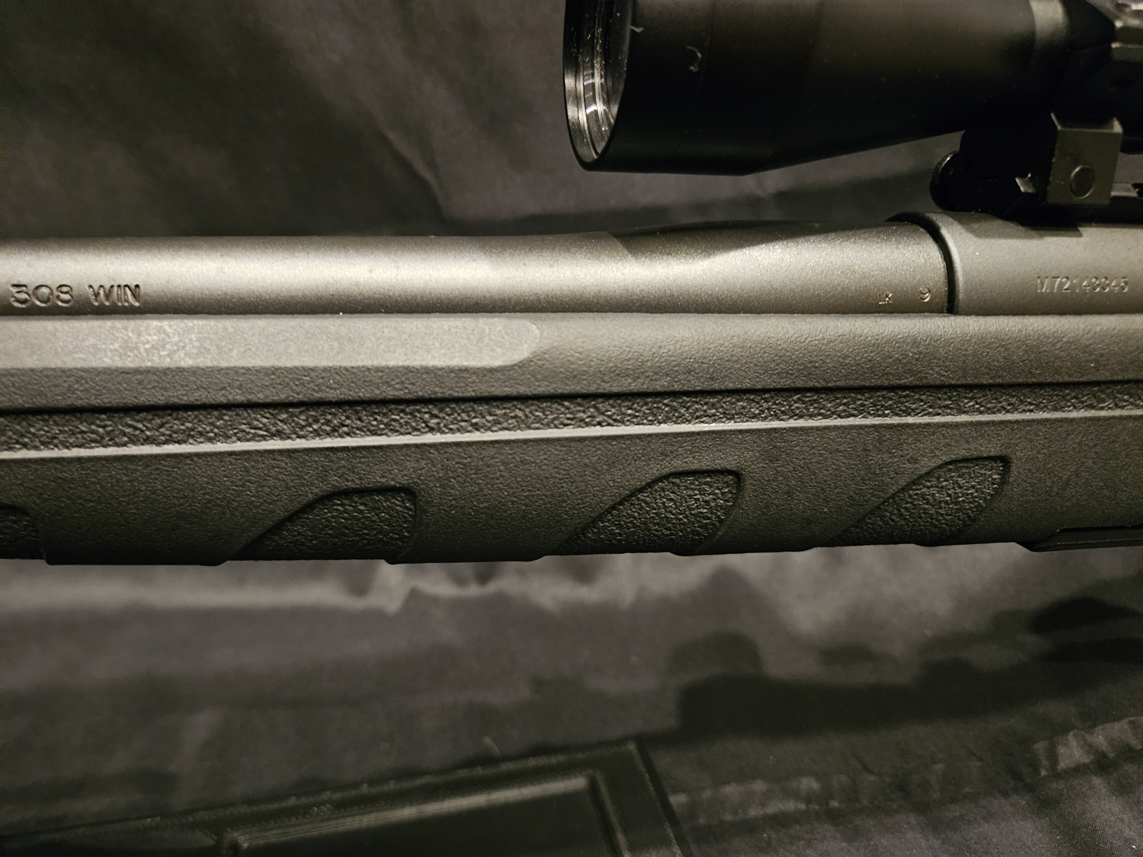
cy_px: 428
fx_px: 759
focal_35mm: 23
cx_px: 572
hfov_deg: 73.9
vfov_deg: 58.9
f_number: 1.8
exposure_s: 1/24
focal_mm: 5.4
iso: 1000
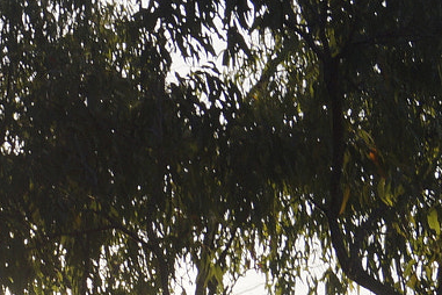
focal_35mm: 189
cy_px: 291
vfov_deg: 7.2
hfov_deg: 10.1
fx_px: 2320
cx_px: -450
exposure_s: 1/100
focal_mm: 30
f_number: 13
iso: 100
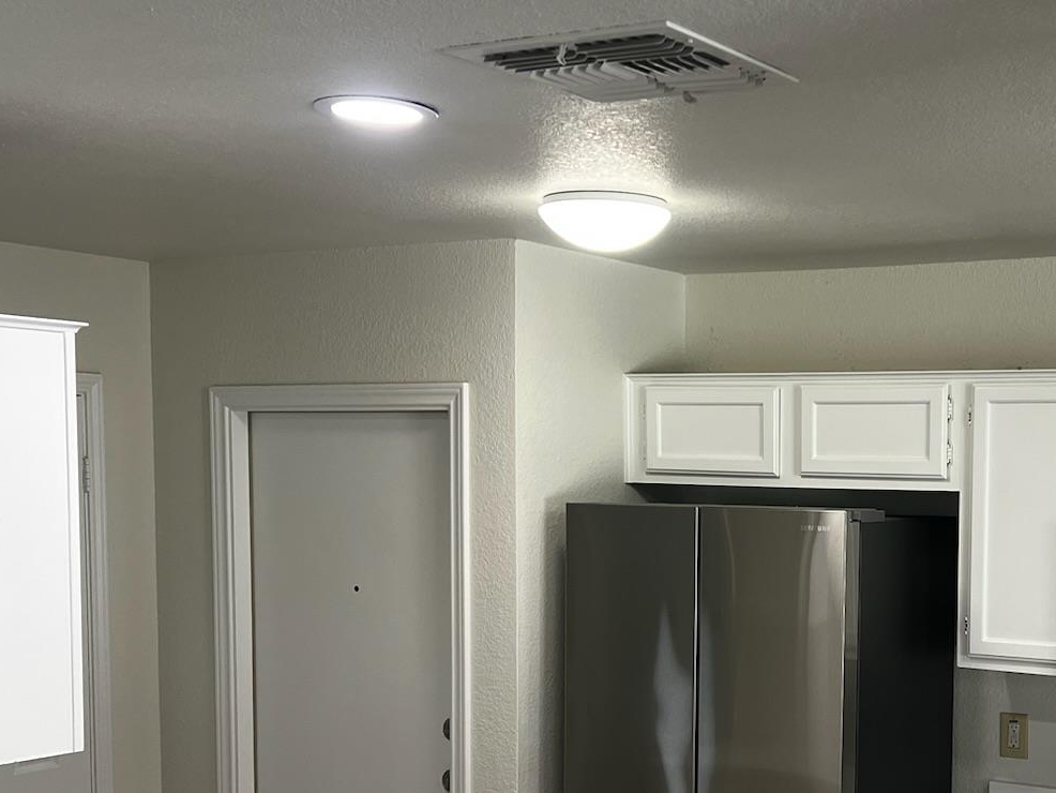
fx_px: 1648
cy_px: 600
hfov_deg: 34.9
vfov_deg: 26.7
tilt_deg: -4.0
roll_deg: +0.2
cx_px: 775
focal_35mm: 54
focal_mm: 5.7
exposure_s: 1/120
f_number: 1.5
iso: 80
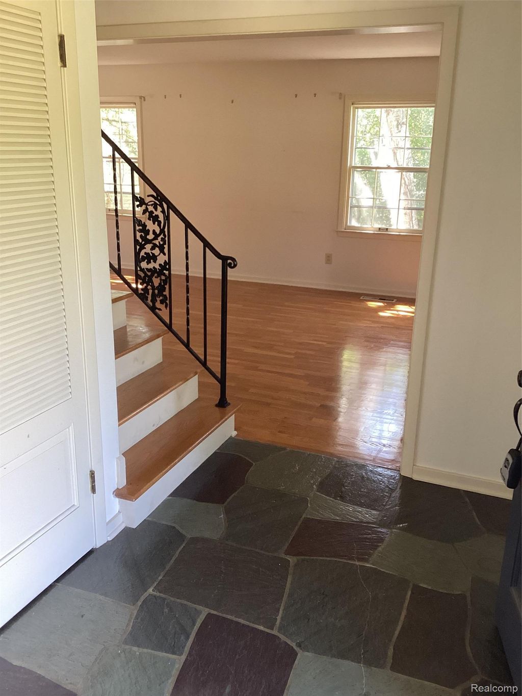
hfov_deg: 45.4
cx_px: 261
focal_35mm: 31
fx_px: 623
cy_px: 348
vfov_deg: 58.3
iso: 160
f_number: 2.4
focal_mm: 3.3
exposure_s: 1/60
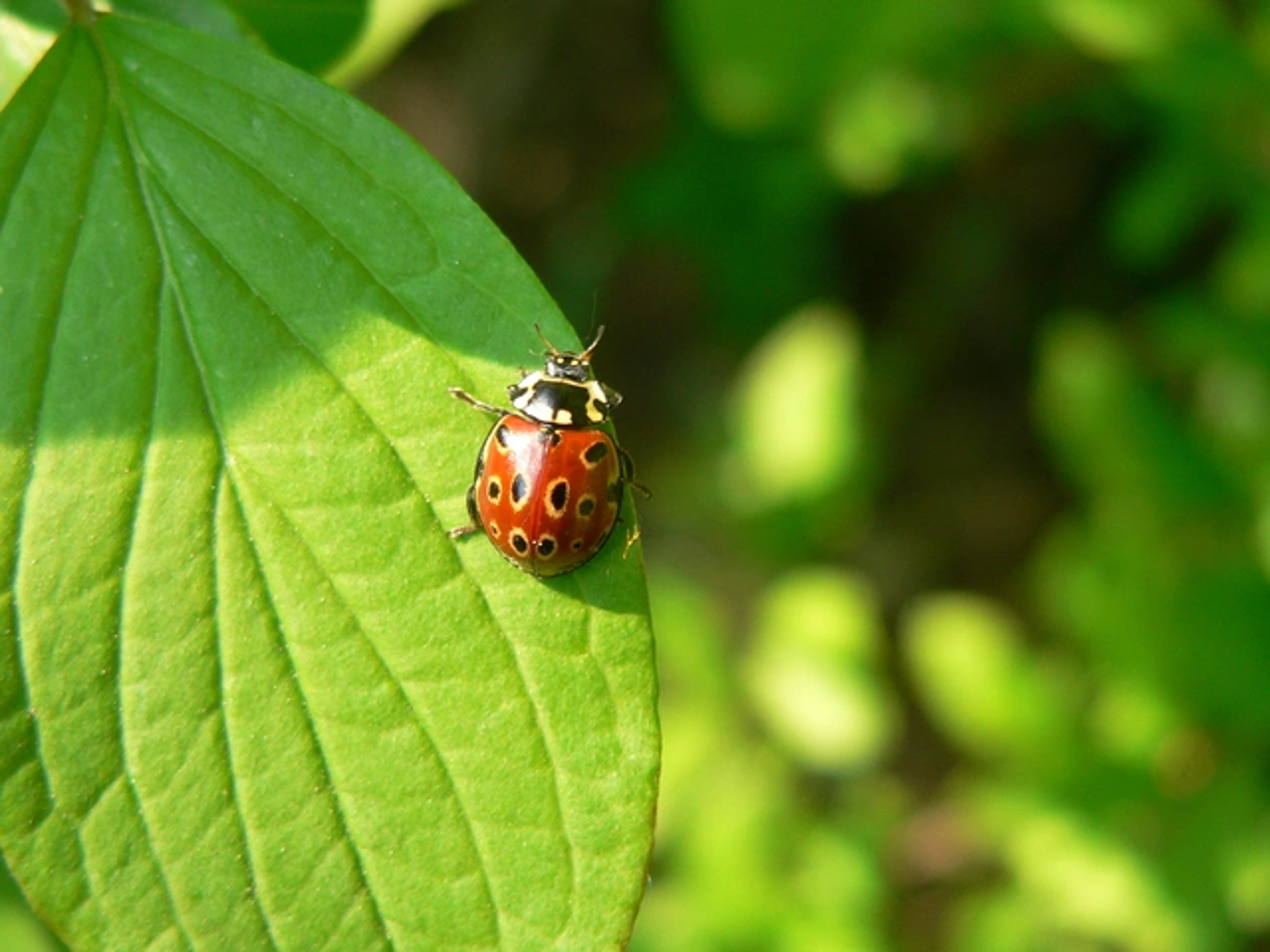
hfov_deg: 27.0
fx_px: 2642
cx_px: 635
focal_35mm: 72
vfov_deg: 20.4
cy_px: 476
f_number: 2.8
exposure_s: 1/125
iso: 100
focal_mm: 12
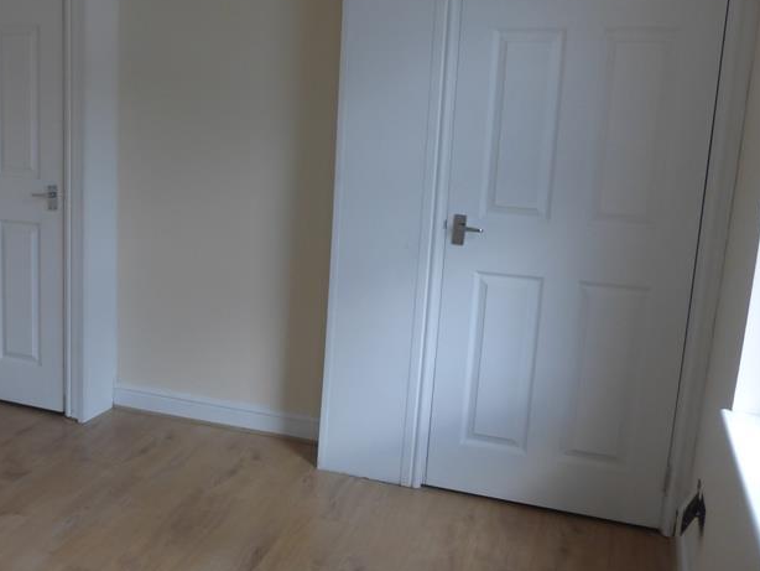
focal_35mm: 40
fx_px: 879
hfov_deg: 45.5
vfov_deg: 36.0
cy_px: 279
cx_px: 210
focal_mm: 4.3
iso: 125
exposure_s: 1/60
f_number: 3.3
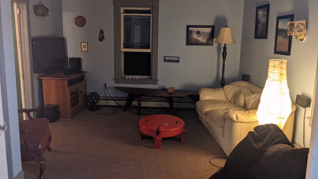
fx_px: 253
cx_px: 156
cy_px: 75
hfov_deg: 64.3
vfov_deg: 38.8
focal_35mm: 30
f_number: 1.73
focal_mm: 4.38
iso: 220
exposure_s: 1/24
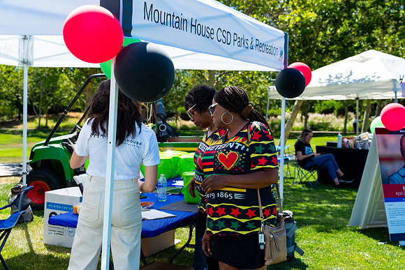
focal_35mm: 55
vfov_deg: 24.6
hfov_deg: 36.2
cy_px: 135
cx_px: 202
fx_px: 619
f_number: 5.6
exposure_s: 1/640
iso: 320
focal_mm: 55
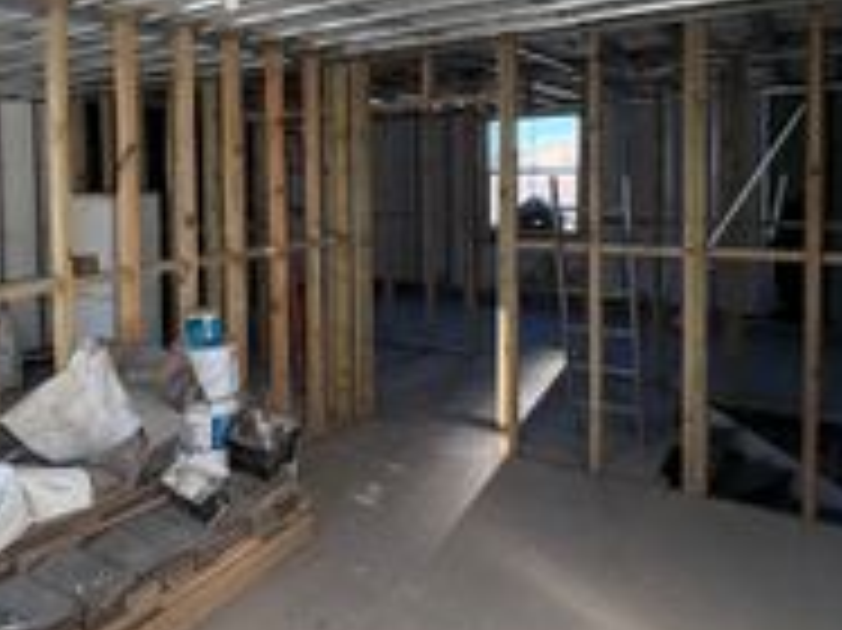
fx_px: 729
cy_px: 202
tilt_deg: -2.4
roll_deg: +1.3
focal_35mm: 30
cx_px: 176
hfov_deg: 56.0
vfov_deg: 45.9
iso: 125
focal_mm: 2.22
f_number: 2.2
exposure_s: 1/141
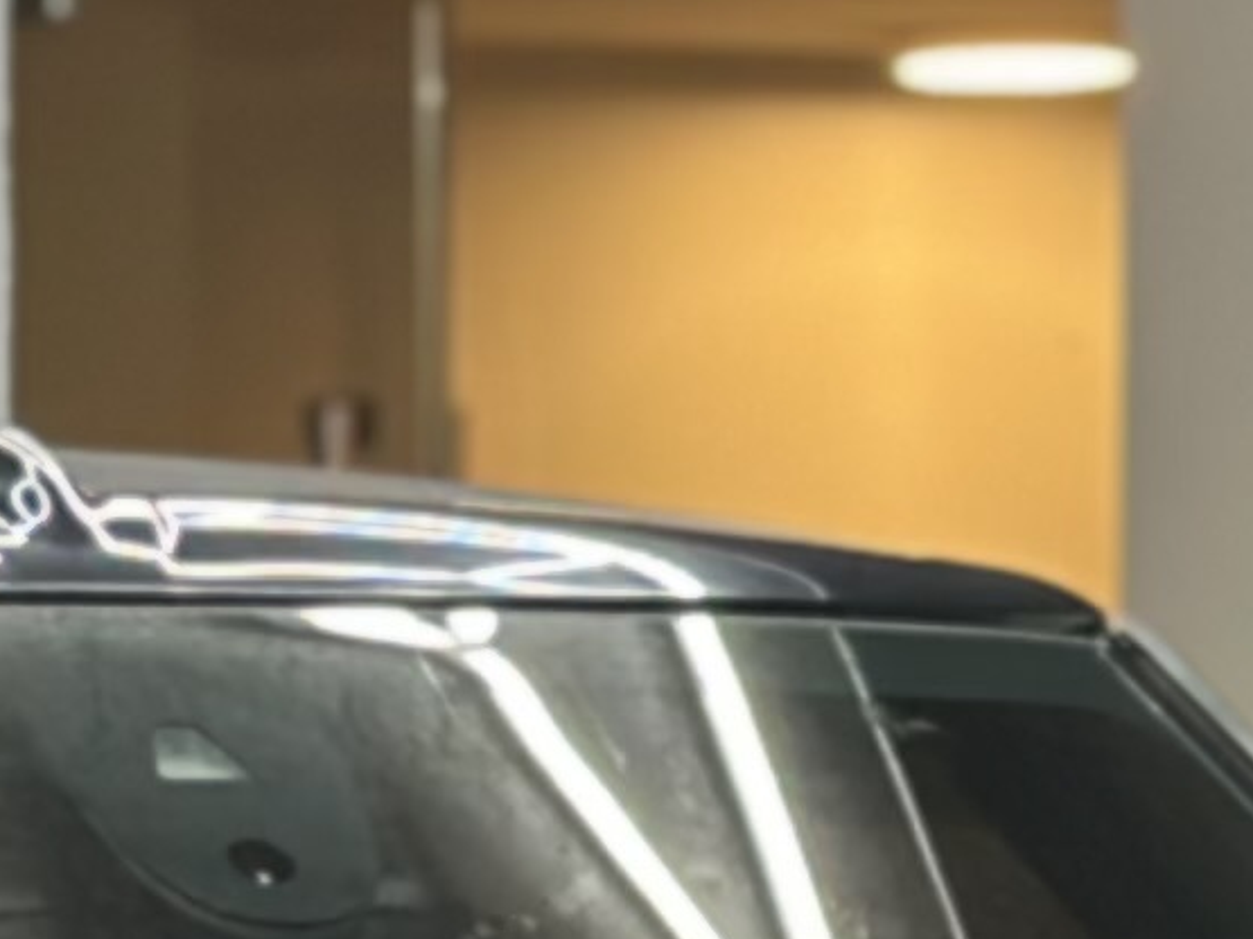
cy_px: 2178
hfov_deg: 5.7
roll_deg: +0.1
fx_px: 12630
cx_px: 553
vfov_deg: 4.2
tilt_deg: -6.3
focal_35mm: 349
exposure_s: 1/50
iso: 80
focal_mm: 6.86
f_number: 1.78
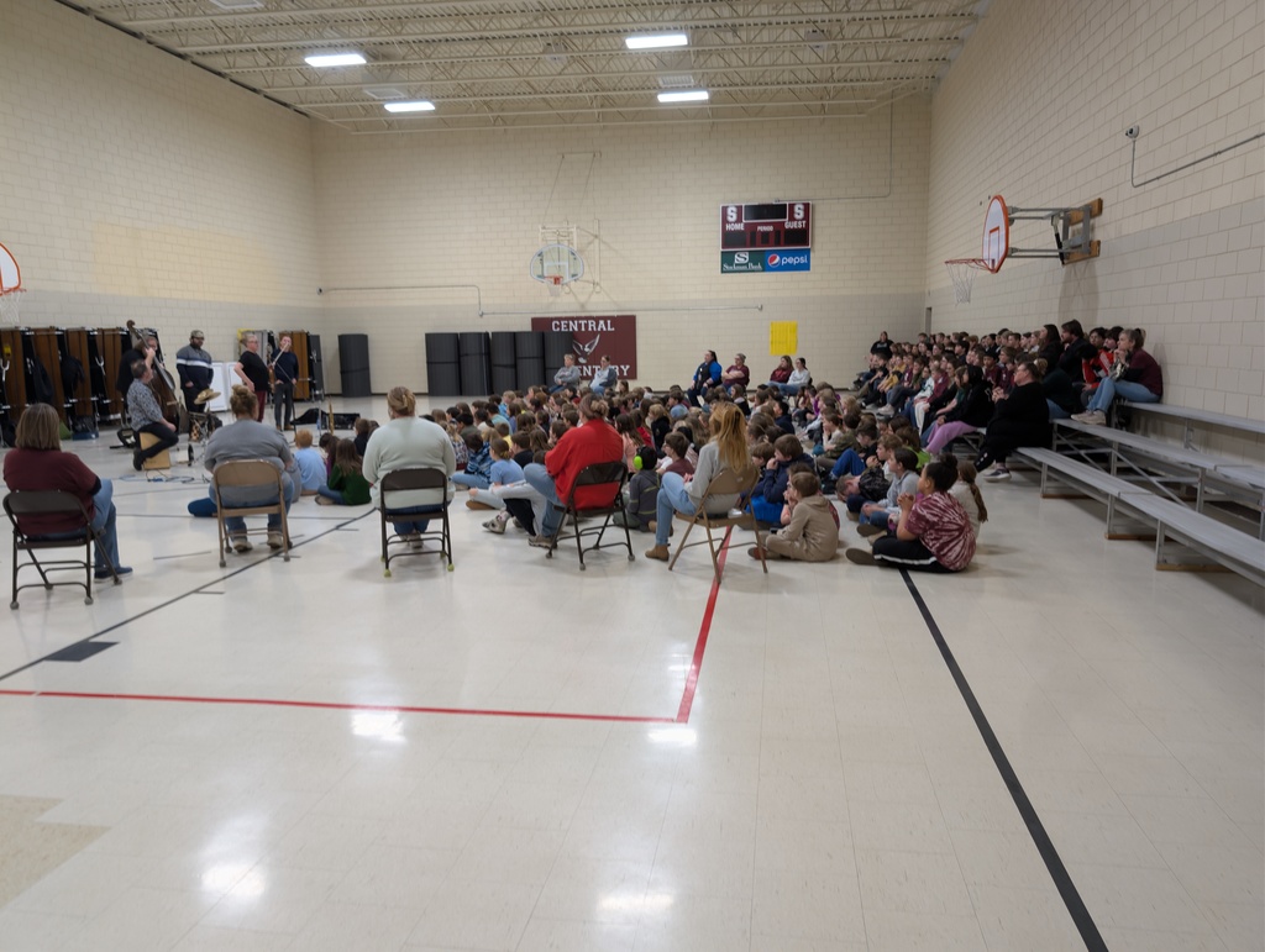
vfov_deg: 56.9
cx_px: 632
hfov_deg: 71.5
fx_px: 878
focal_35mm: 24
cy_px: 476
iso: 40
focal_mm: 6.9
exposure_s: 1/22.7
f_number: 1.68
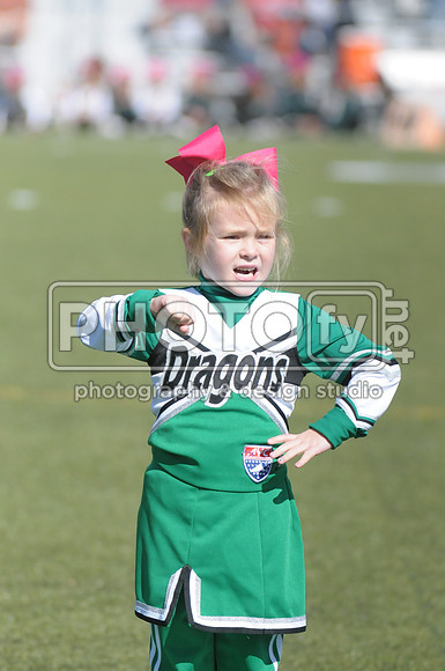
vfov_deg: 6.9
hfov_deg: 4.6
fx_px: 5579
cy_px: 336
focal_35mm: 300
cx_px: 222
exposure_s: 1/8000
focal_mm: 200
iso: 1000
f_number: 4
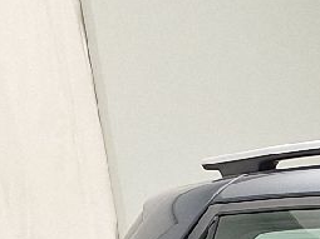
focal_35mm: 173
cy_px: 714
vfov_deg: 7.5
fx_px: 1599
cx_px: 941
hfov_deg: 9.3
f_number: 1.8
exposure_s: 1/100
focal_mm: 5.54
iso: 50
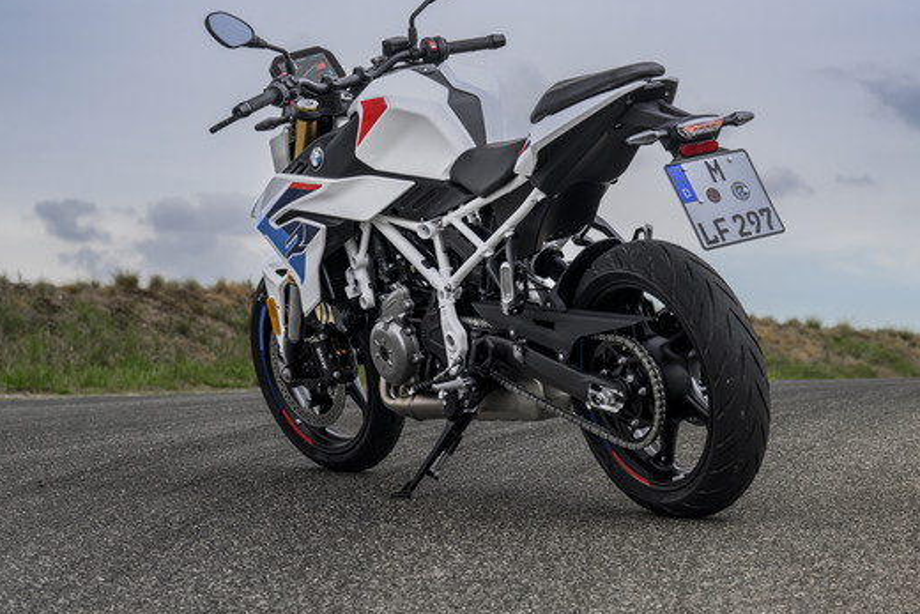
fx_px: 2684
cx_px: 538
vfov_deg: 13.0
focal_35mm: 105
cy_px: 226
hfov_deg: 19.4
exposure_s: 1/640
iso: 640
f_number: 5.6
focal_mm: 70
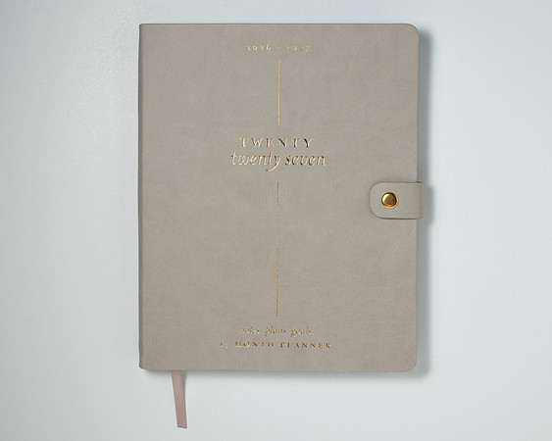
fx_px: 1065
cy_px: 228
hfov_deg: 29.0
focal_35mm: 65
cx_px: 265
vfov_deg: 23.4
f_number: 10
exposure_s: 1/200
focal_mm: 50
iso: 200
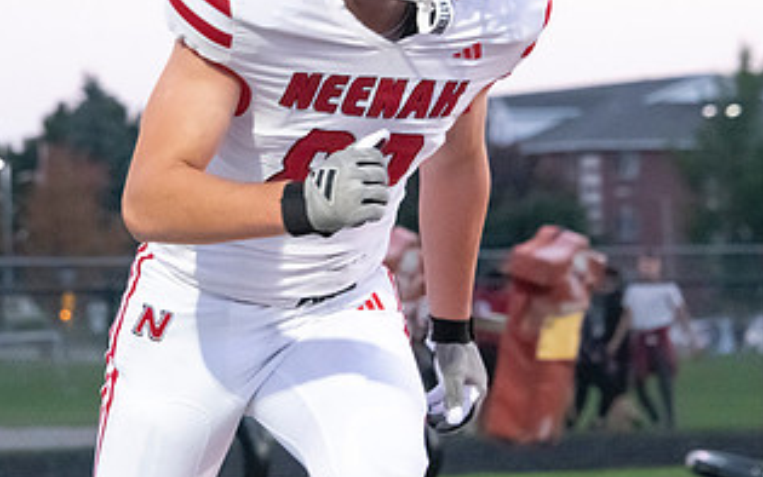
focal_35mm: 289
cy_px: 112
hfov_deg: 7.3
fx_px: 6011
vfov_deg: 4.5
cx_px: 267
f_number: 7.1
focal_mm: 135
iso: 10000
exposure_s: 1/400
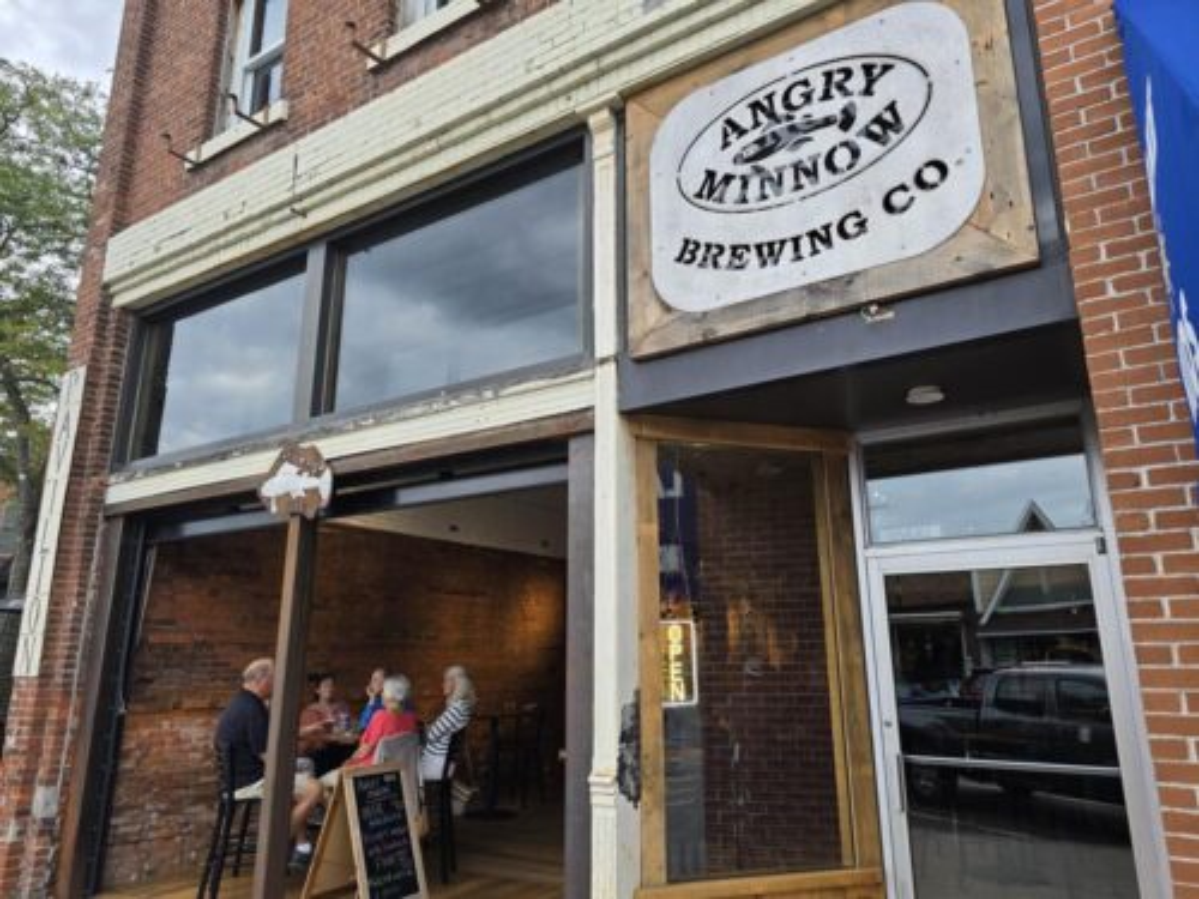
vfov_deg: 58.9
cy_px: 450
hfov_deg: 73.9
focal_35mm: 23
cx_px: 600
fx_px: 797
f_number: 1.7
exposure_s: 1/180
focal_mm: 6.3
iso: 50
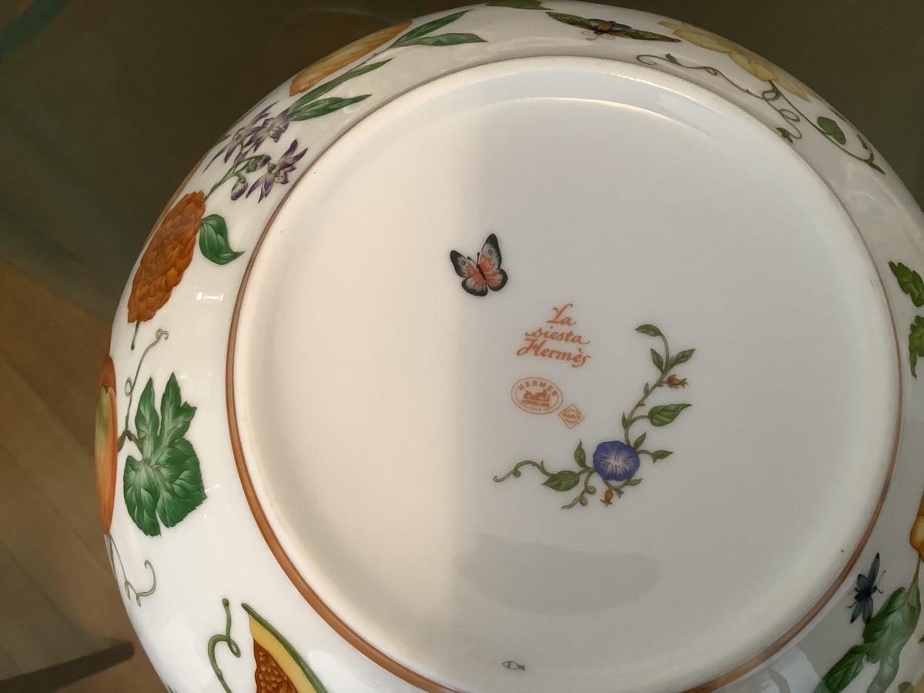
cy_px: 346
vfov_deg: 45.4
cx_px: 462
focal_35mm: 31
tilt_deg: -79.3
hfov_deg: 58.4
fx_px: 827
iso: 125
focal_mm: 3.3
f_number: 2.4
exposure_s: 1/50
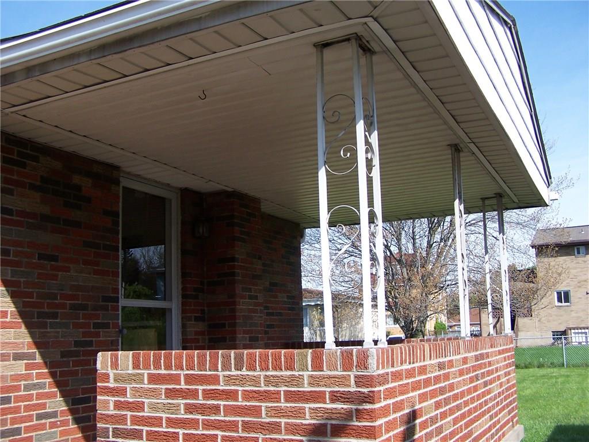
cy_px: 221
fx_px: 647
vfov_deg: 37.7
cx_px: 294
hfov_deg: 49.0
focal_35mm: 38
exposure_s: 1/800
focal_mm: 6.3
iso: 80
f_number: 2.8
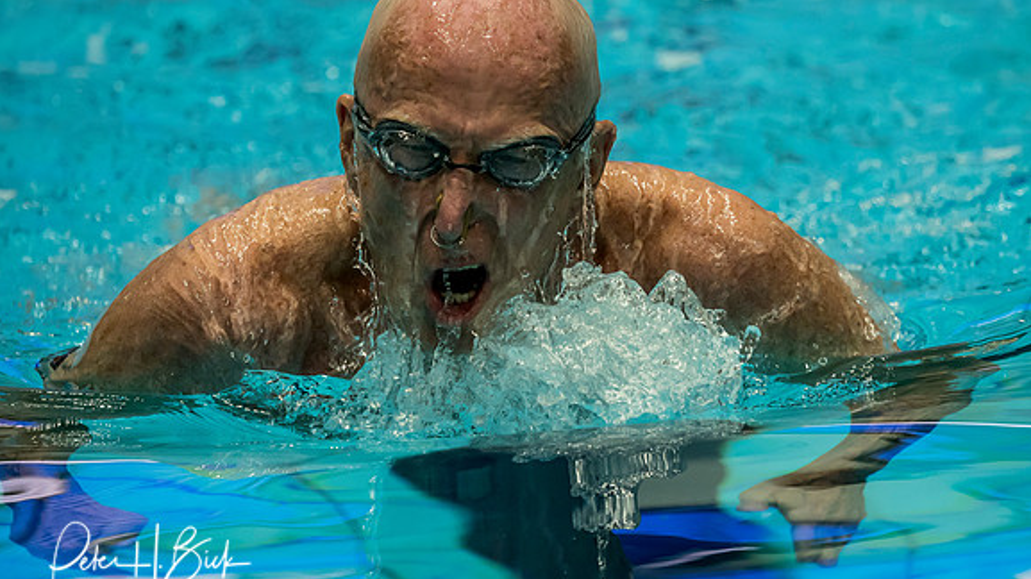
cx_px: 589
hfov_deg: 6.4
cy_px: 248
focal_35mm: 338
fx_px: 9236
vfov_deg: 3.6
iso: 2000
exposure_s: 1/1000
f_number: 2.8
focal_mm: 135
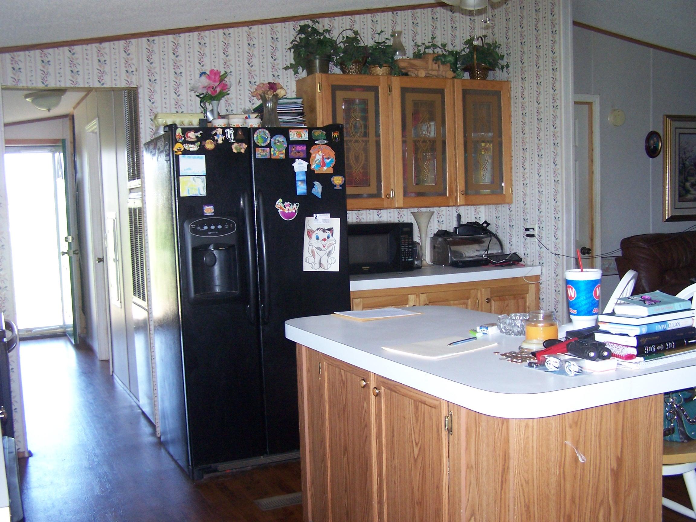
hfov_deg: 49.0
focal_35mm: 38
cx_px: 348
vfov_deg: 37.7
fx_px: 764
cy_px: 261
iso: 140
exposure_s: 1/60
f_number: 2.8
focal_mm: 6.3
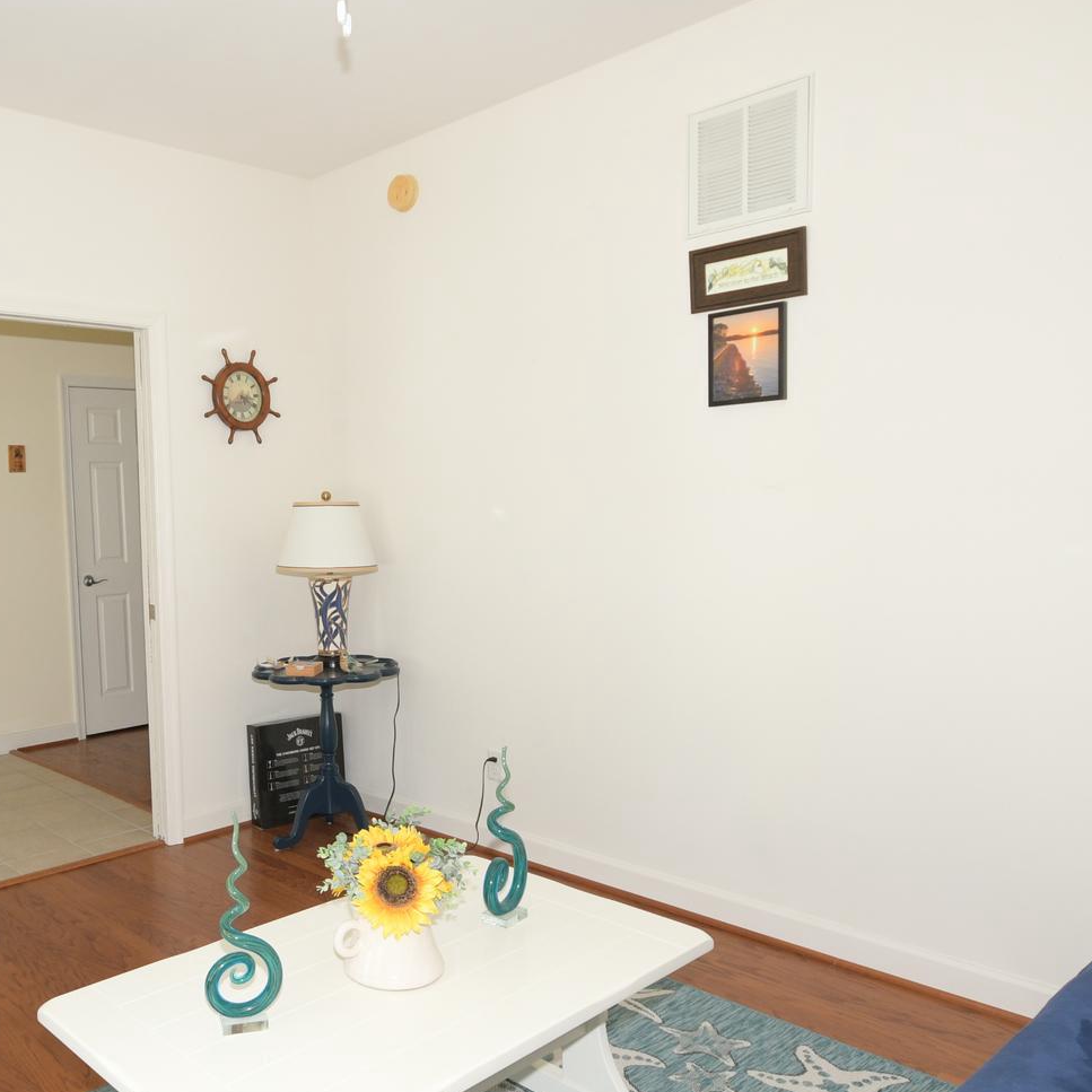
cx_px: 297
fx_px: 964
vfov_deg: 59.0
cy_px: 579
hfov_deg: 56.7
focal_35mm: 27
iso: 500
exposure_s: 1/60
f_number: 6.3
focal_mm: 10
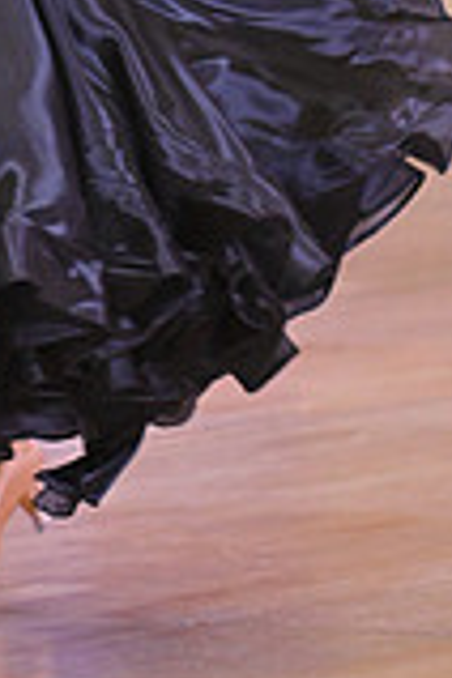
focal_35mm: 566
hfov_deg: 2.4
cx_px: -190
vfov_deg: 3.6
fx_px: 10659
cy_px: -448
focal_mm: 155
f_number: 4.5
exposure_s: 1/400
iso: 3200
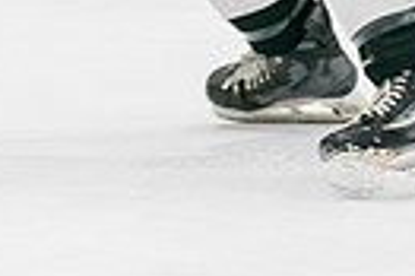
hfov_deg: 2.8
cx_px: 321
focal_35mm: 744
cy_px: -398
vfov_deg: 1.8
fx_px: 8566
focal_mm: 125
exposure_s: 1/640
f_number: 3.2
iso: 640
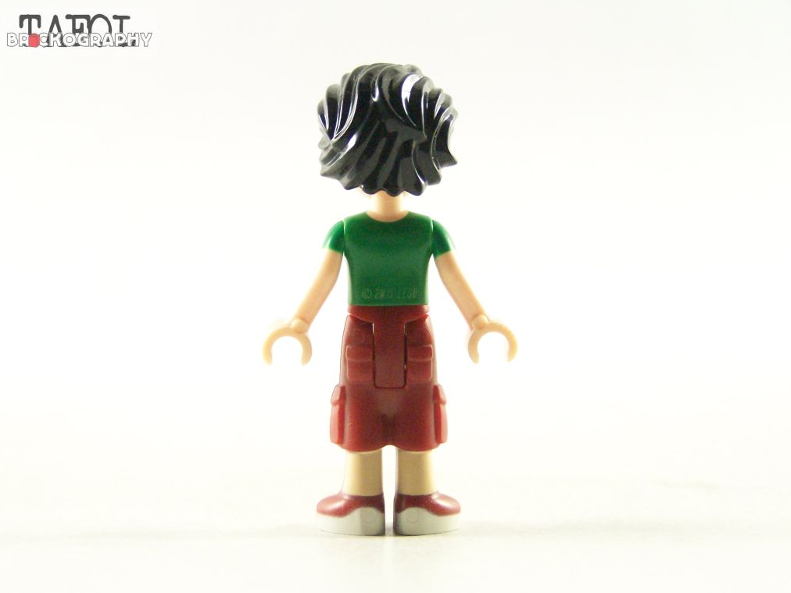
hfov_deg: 23.6
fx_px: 1897
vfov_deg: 17.8
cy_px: 298
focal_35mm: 83
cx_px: 393
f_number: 3.2
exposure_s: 1/60
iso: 400
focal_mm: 13.7
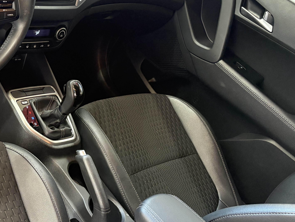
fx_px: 443
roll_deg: -26.6
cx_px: 12
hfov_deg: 34.1
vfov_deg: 27.7
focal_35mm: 52
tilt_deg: -34.4
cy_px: 60
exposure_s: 1/60
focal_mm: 5.96
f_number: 1.6
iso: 400
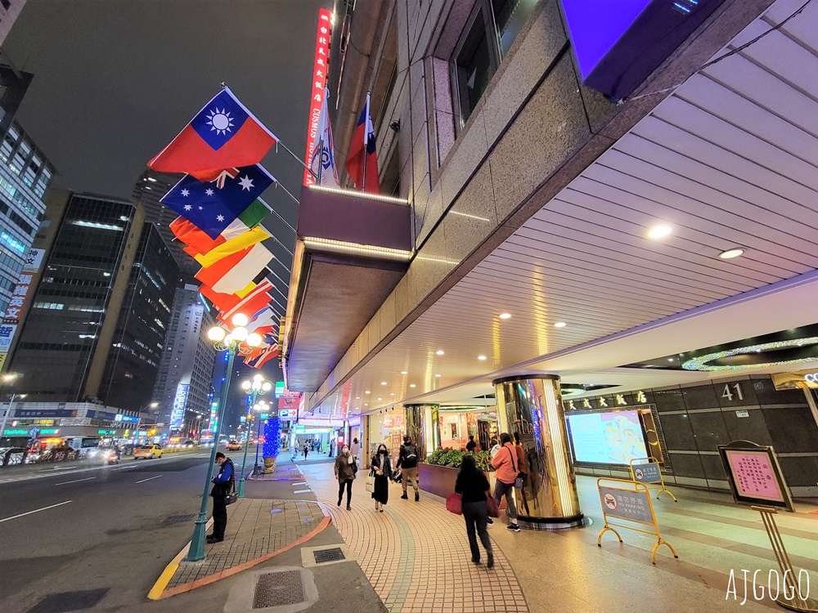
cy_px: 306
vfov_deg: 89.9
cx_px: 409
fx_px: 307
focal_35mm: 13
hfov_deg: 106.2
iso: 400
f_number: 2.2
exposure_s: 1/29
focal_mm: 2.2
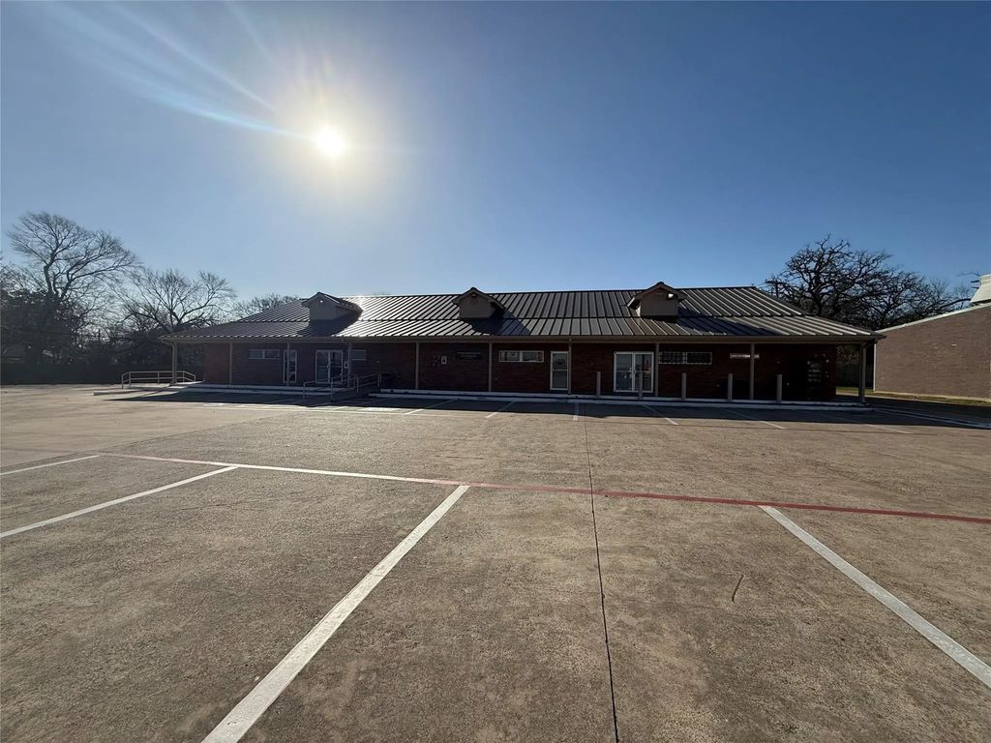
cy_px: 372
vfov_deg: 85.7
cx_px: 496
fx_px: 401
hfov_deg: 102.1
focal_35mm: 14
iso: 64
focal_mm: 2.22
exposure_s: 1/6173
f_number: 2.2
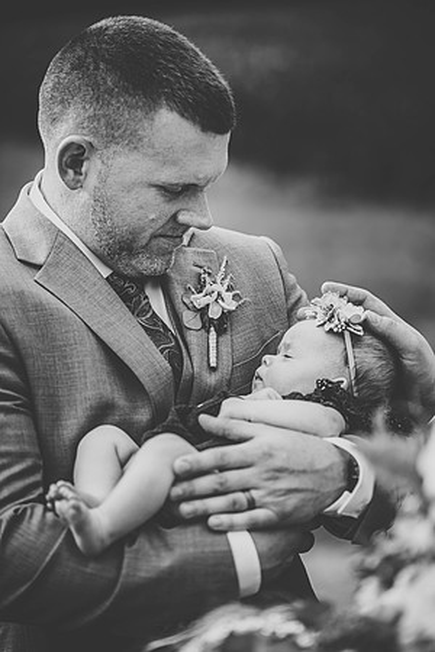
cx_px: 218
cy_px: 326
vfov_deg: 16.8
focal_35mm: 122
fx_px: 2211
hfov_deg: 11.2
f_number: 2.8
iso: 200
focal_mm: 122
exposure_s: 1/1600
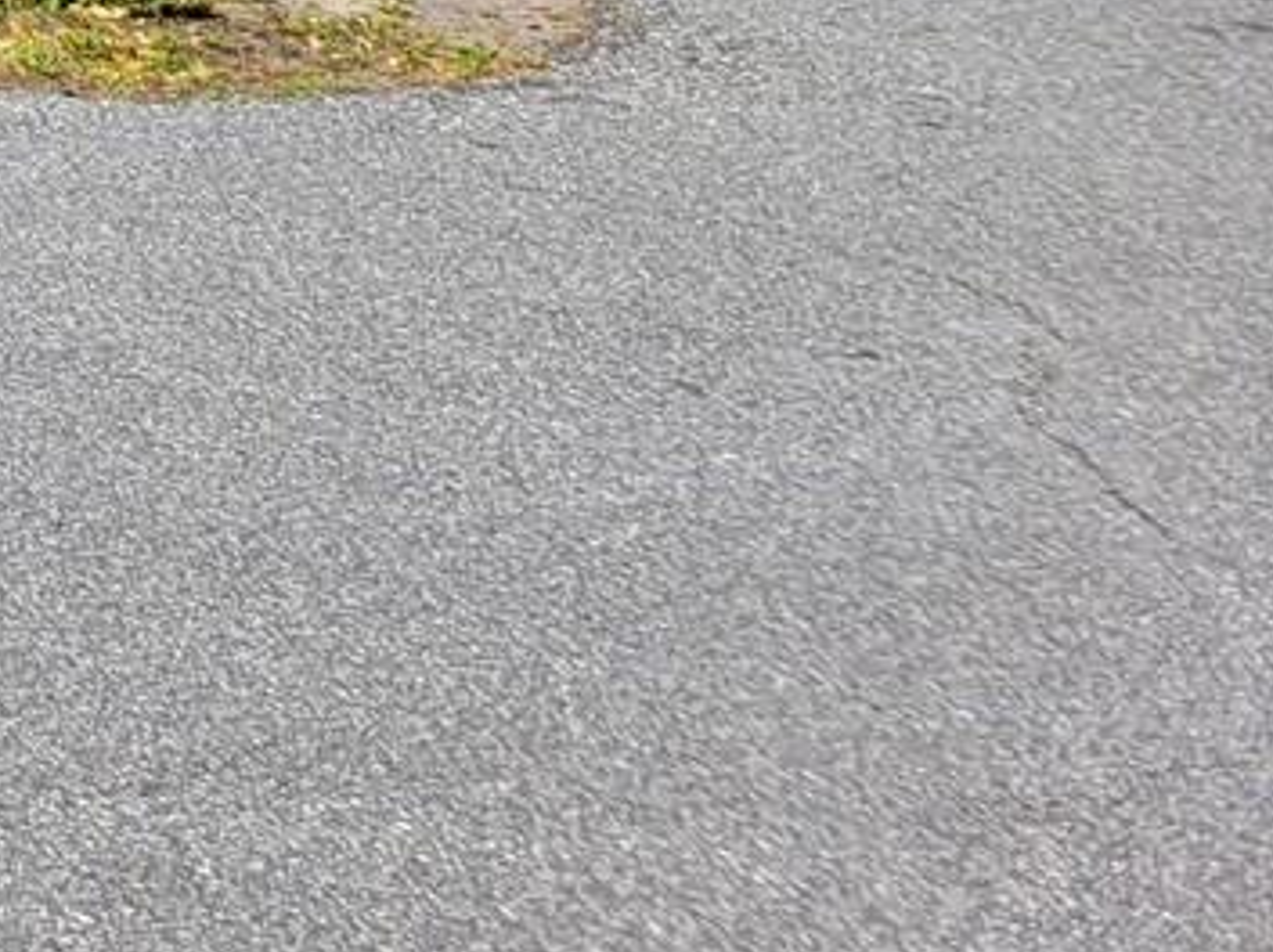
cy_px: -963
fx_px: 4335
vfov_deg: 11.3
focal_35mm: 118
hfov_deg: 13.5
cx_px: -1525
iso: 40
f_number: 1.8
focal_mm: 5.4
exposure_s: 1/1814
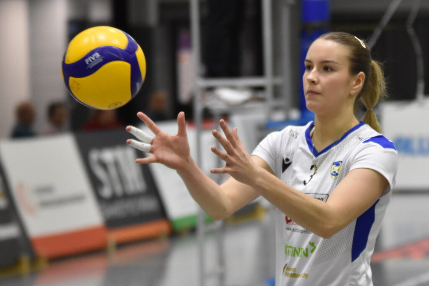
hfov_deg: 14.4
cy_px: 143
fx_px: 1697
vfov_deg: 9.6
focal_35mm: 142
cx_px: 214
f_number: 2.8
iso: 2200
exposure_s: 1/640
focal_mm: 95
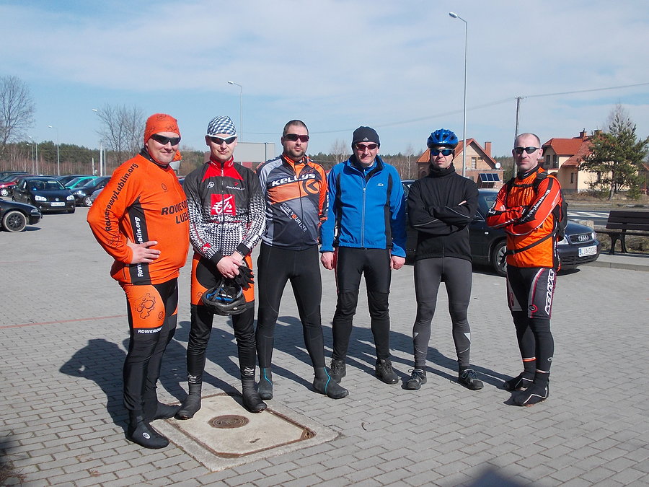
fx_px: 712
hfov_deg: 49.0
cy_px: 244
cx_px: 324
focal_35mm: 38
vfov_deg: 37.7
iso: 80
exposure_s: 1/320
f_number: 6.2
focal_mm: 5.3
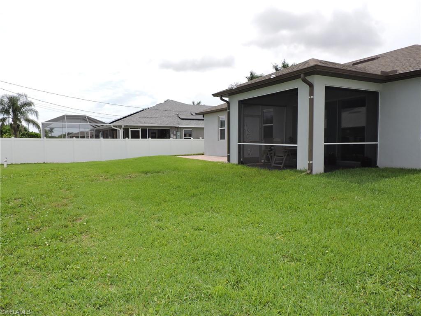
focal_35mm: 24
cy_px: 158
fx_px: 292
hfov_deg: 71.6
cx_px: 210
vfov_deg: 56.8
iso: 125
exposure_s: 1/1600
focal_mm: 4.3
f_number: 3
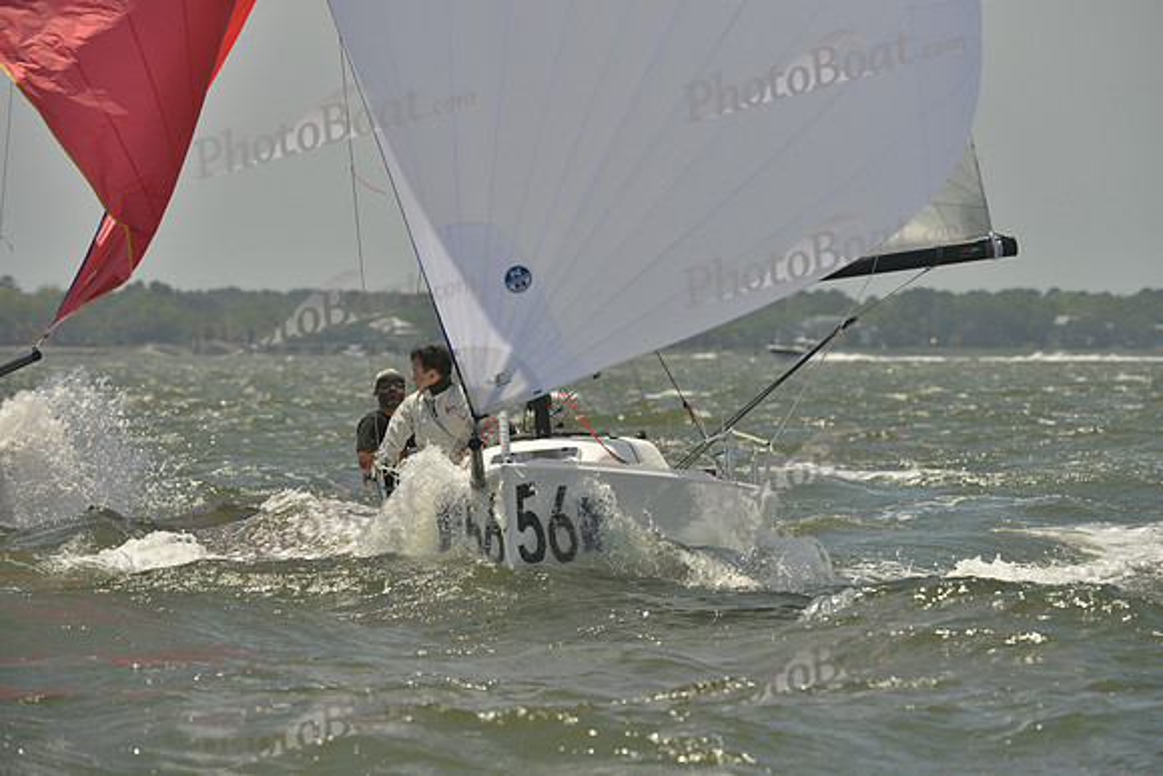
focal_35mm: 290
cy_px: 388
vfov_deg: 4.7
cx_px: 582
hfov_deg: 7.1
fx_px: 9370
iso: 280
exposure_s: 1/1250
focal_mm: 290
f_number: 10
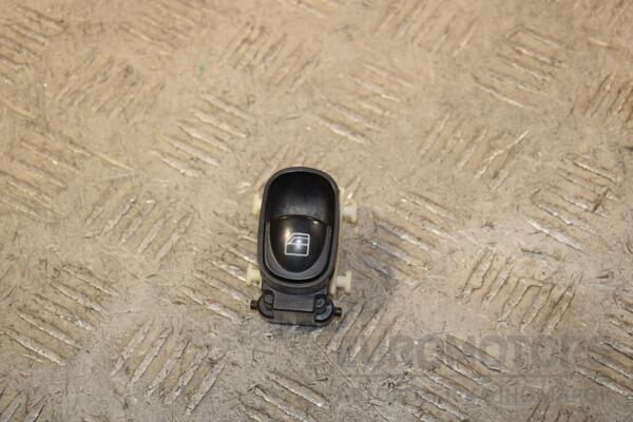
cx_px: 316
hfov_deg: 19.5
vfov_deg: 13.0
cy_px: 211
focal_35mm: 105
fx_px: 1846
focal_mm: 70
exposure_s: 1/200
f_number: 7.1
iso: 800
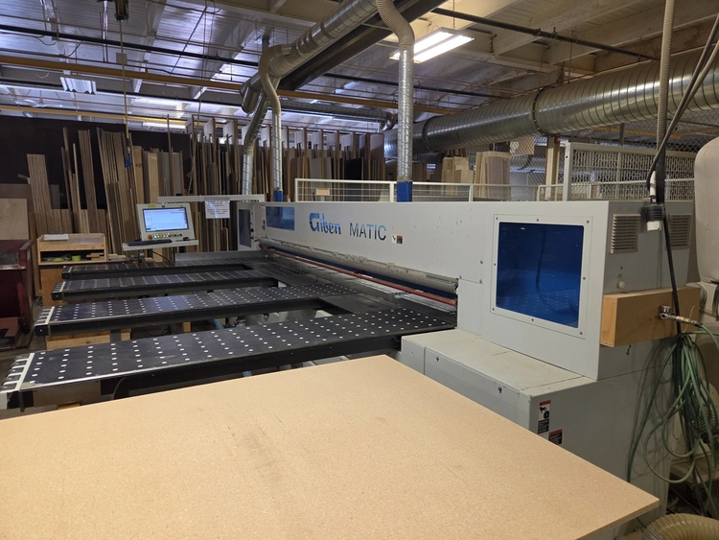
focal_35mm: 23
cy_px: 270
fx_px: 478
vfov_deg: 58.9
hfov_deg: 73.9
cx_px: 360
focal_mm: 5.4
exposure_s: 1/120
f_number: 1.8
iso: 320
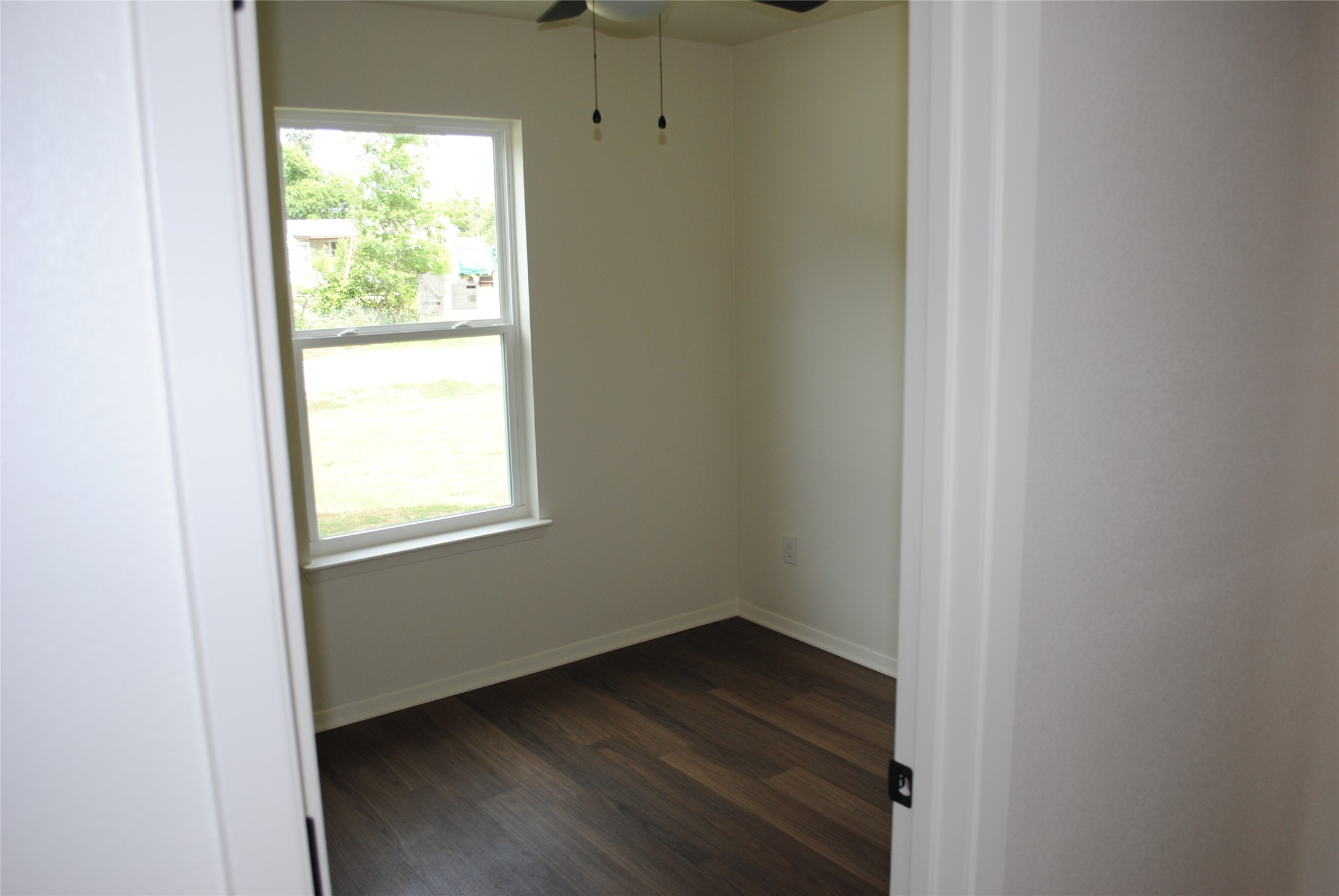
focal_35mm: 27
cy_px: 448
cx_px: 670
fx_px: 1005
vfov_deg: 48.0
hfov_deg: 67.3
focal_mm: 18
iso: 200
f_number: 3.5
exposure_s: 1/100
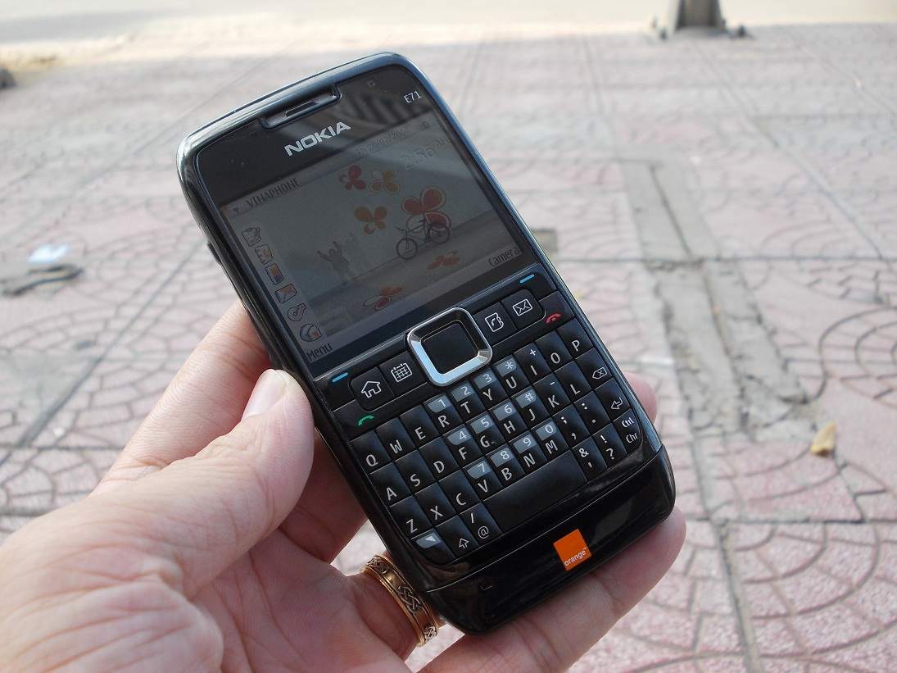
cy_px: 336
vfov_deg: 33.6
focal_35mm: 43
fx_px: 1114
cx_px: 448
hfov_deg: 43.9
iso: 80
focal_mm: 6.1
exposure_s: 1/125
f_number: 3.3
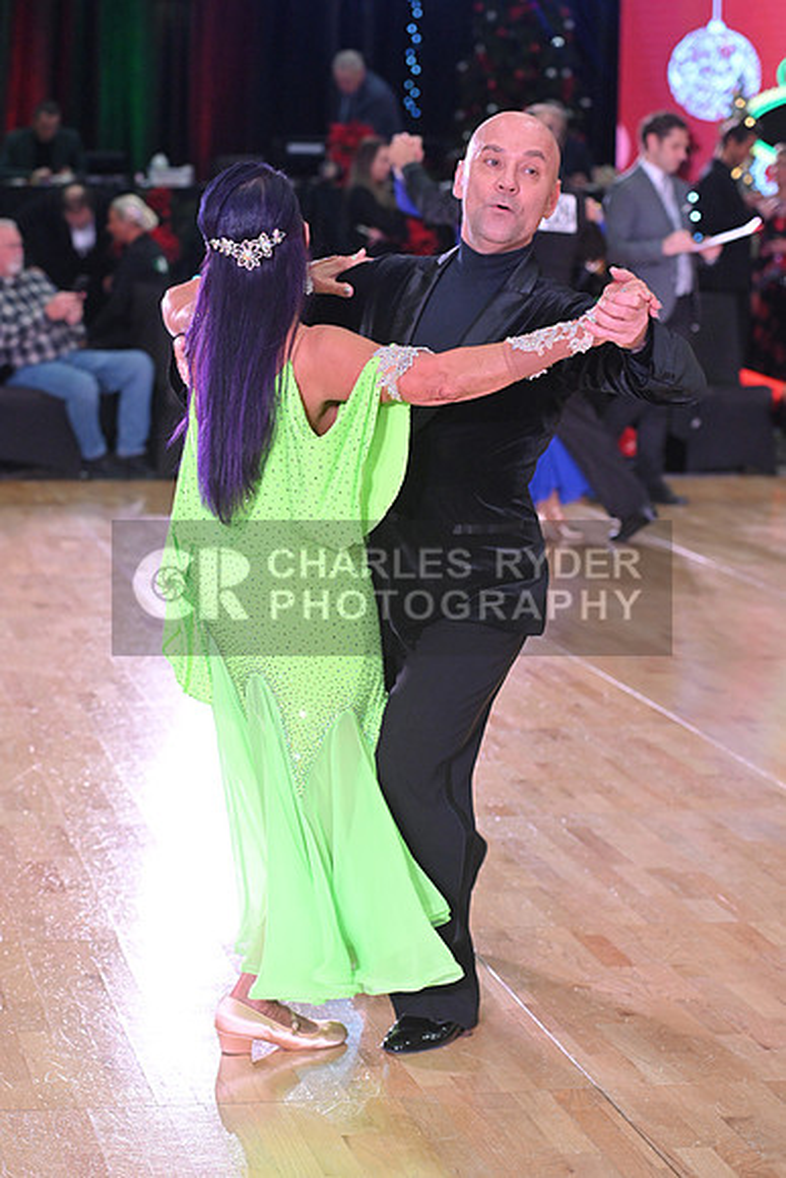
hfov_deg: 14.4
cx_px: 393
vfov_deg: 21.5
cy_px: 589
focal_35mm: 95
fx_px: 3109
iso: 3200
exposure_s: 1/320
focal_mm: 95
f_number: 5
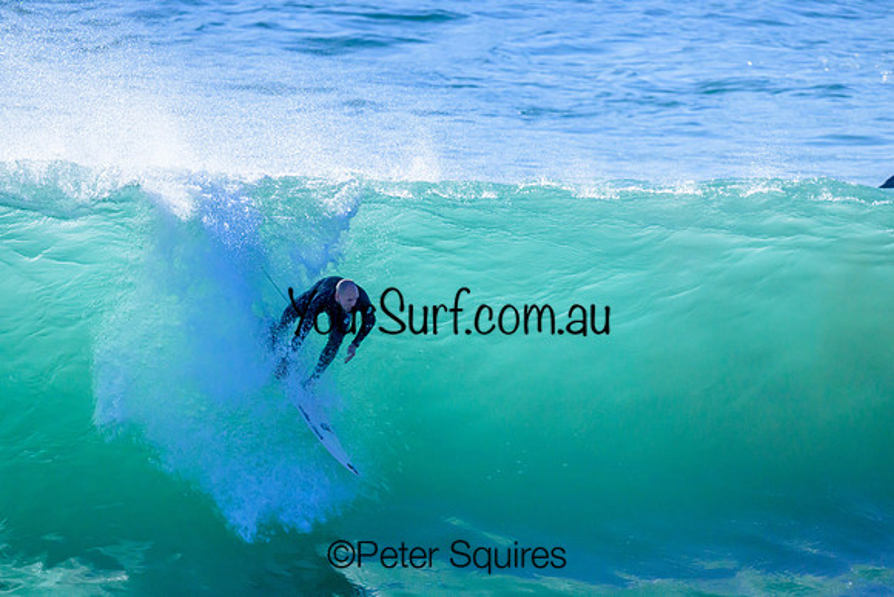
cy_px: 298
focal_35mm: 800
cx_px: 447
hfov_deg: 2.6
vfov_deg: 1.7
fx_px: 19870
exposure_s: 1/2000
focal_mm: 800
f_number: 6.3
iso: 3200
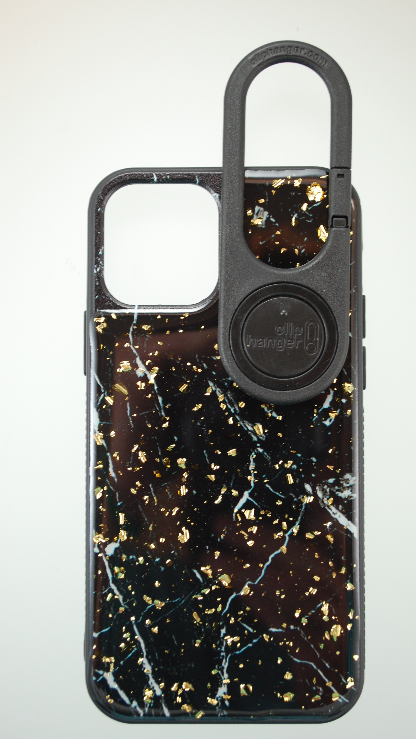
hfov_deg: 21.6
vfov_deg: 37.5
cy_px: 372
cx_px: 236
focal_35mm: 56
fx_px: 1089
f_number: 5.3
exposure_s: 1/40
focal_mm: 35
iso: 400
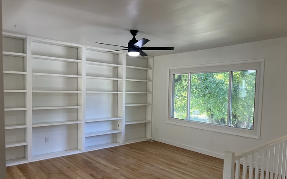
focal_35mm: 28
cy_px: 103
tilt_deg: -3.7
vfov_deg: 44.4
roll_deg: -0.7
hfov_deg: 66.5
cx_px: 142
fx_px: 219
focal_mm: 5.7
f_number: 1.5
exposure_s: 1/120
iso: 80
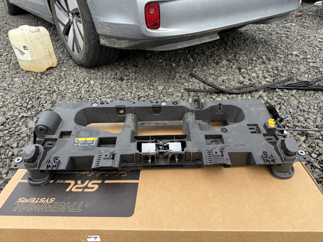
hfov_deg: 71.6
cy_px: 121
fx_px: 224
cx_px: 162
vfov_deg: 56.8
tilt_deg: -34.3
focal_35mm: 24
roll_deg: +0.5
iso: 80
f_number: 1.78
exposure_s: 1/643
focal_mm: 6.76
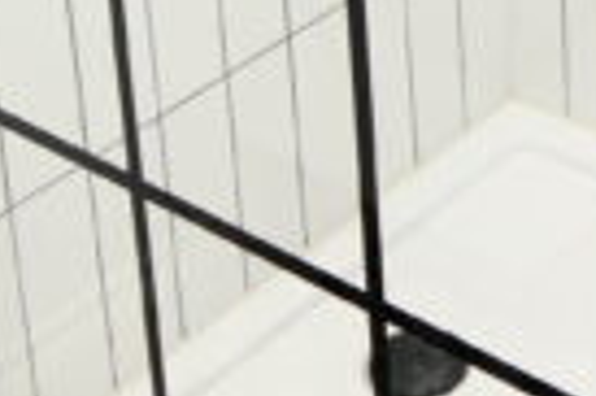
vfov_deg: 10.8
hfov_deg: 17.6
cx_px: 661
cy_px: -487
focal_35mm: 112
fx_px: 1852
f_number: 3.5
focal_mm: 10
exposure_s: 1/20
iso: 100
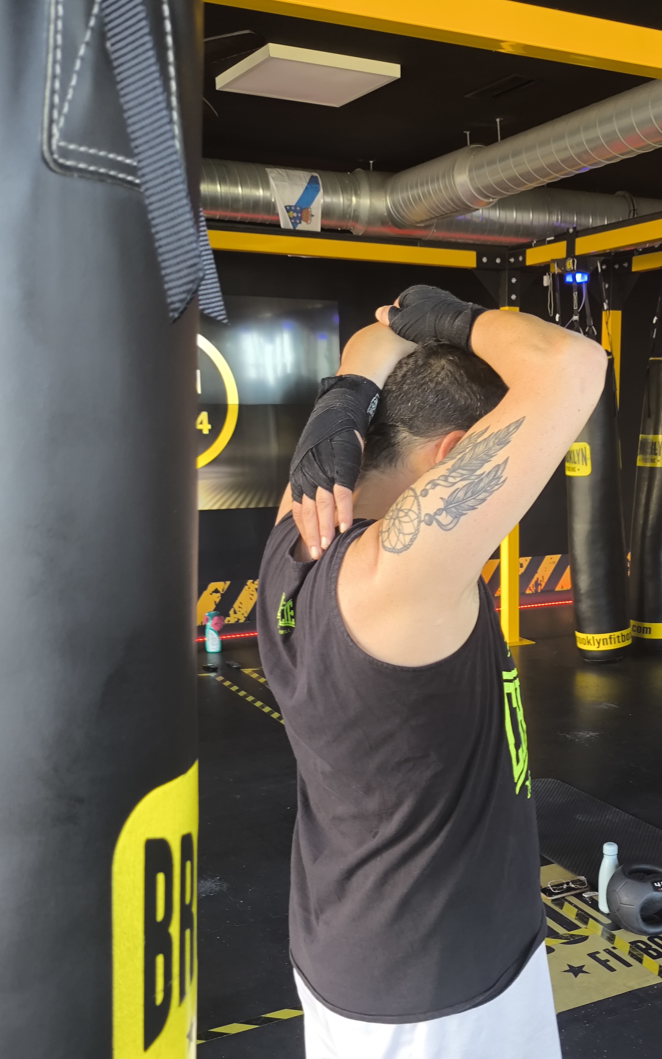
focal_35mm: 39
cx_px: 481
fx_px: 1126
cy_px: 649
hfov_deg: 32.3
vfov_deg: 50.0
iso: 250
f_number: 1.7
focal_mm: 4.71
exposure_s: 1/33.3
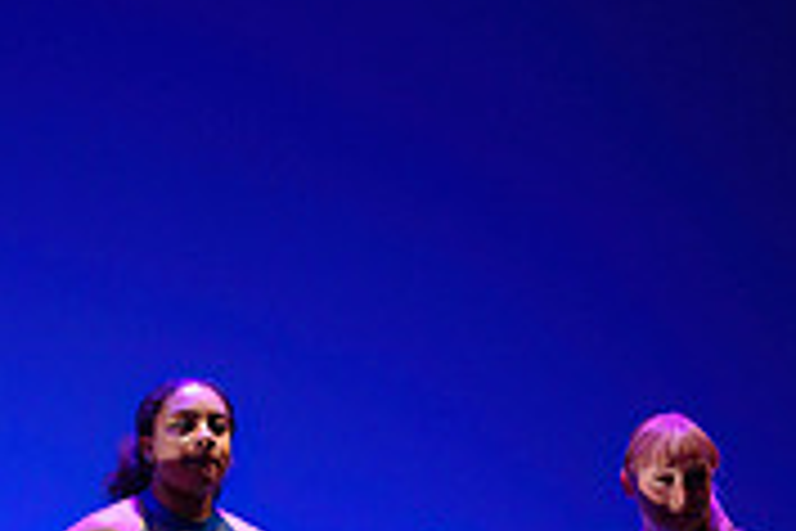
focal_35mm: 409
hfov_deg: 5.0
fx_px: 9043
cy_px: 734
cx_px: -297
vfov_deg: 3.4
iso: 1600
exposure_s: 1/400
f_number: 2.8
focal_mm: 112
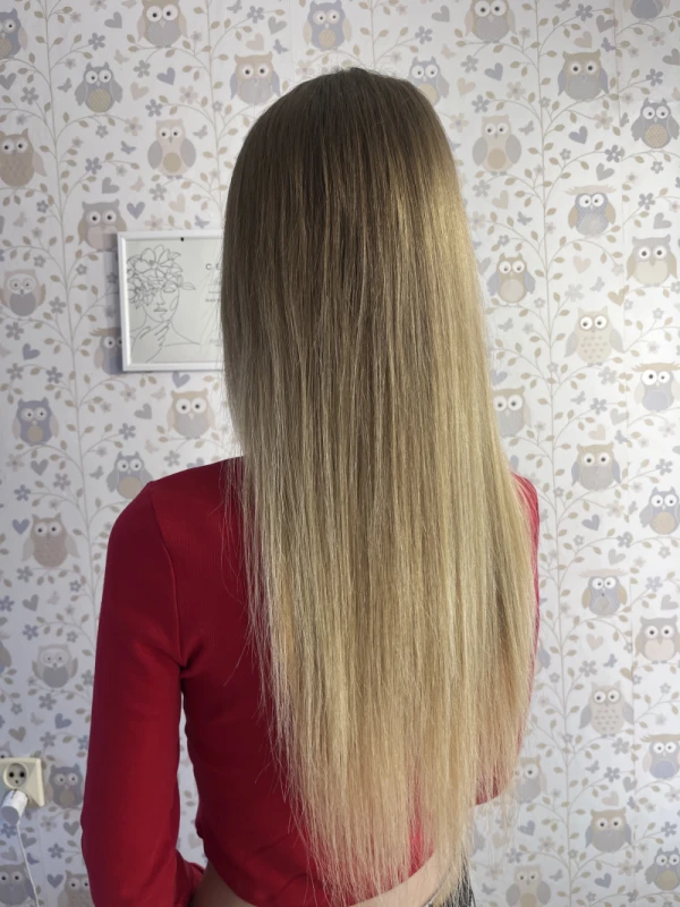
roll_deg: +3.3
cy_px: 454
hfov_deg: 53.1
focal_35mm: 26
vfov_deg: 67.3
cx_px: 340
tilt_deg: -3.5
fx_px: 681
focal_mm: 5.1
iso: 50
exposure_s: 1/100
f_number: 1.6
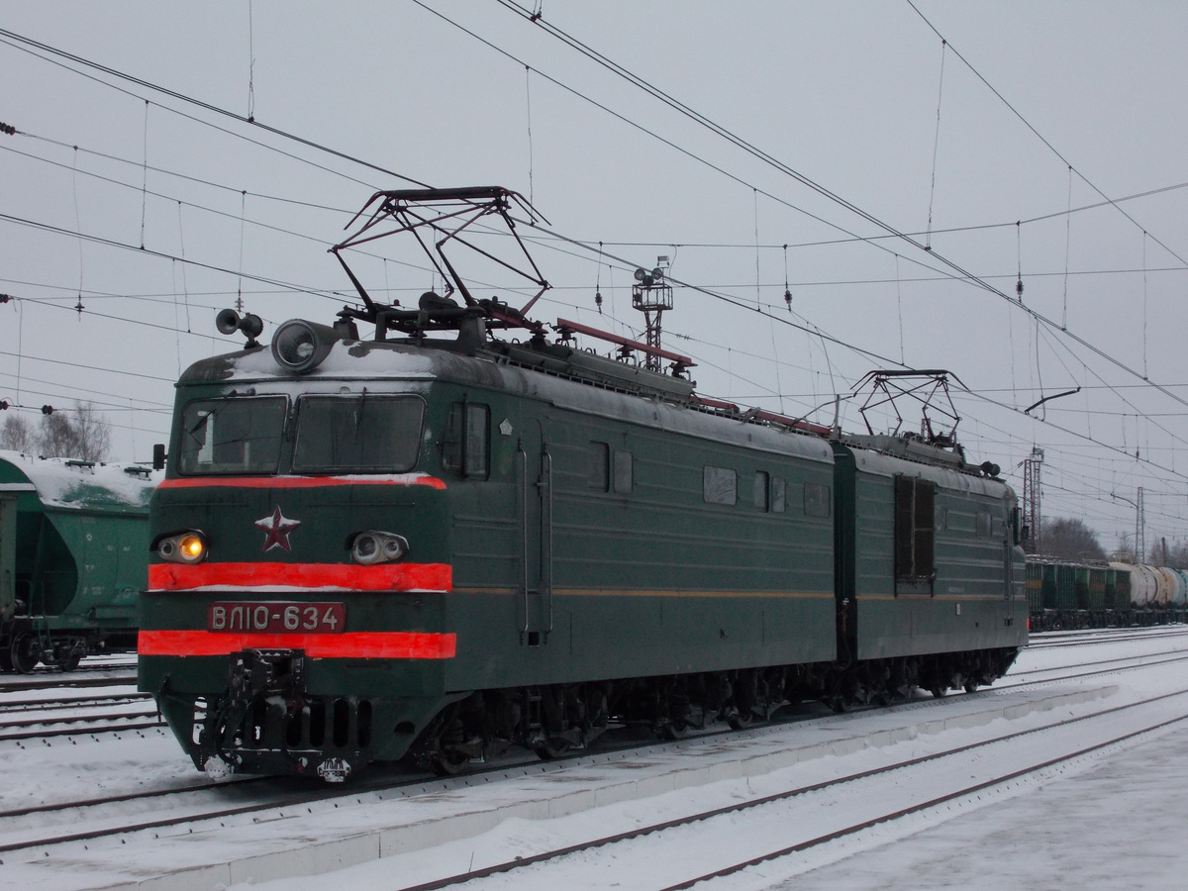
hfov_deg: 25.7
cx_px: 594
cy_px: 446
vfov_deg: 19.4
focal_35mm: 76
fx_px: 2608
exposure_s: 1/50
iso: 200
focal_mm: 13.5
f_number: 5.8
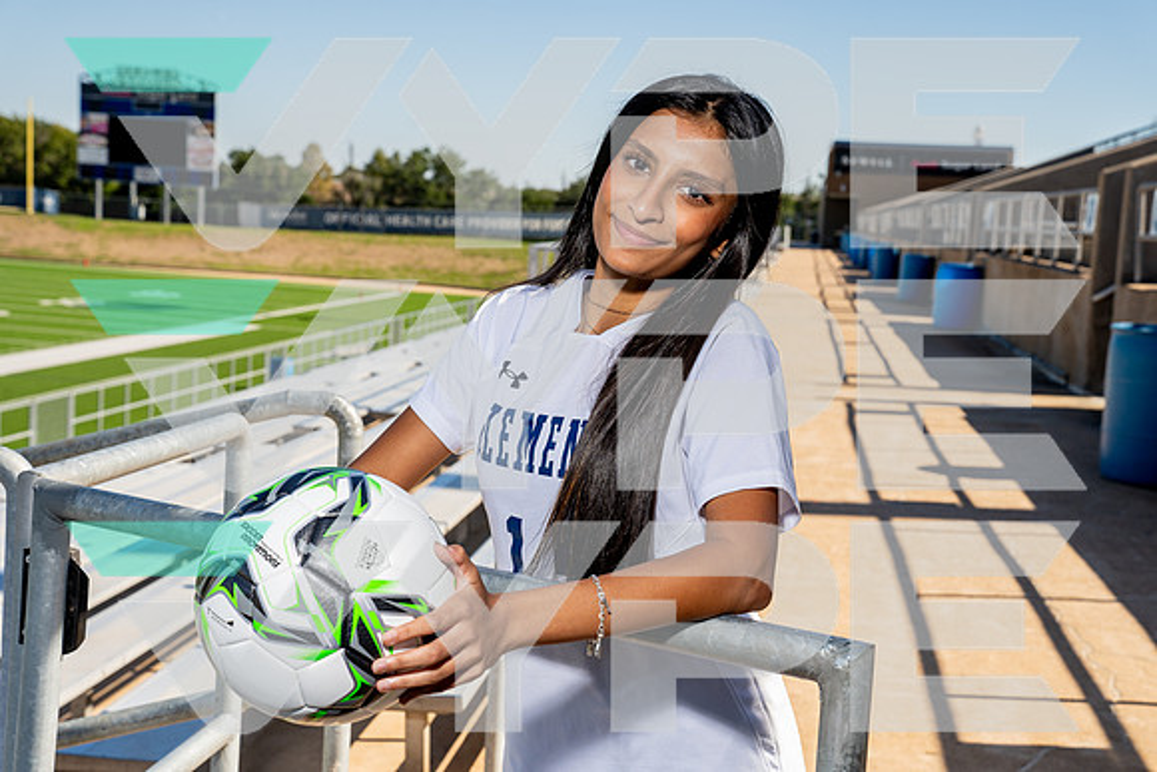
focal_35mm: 58
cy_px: 386
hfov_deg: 34.5
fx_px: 1864
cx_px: 578
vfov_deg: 23.4
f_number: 8
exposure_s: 1/250
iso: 100
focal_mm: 58
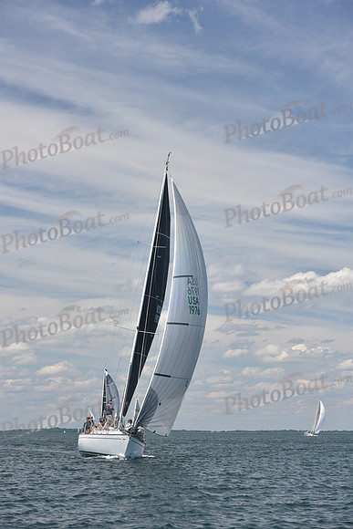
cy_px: 264
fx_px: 1440
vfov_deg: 20.8
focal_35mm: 98
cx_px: 176
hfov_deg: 14.0
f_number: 6.3
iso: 320
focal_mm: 98
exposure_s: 1/800
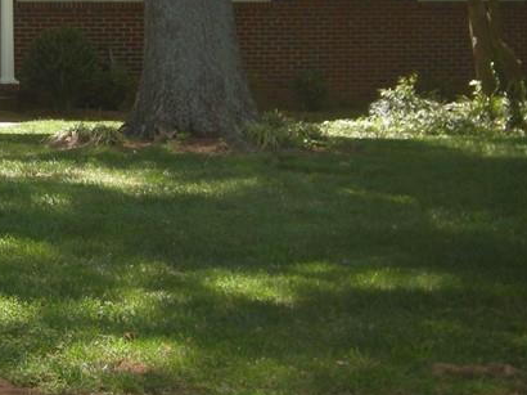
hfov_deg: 14.8
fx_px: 1978
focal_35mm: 130
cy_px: 8
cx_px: -62
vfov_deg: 11.3
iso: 91
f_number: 3.8
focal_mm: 8.8
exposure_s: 1/193
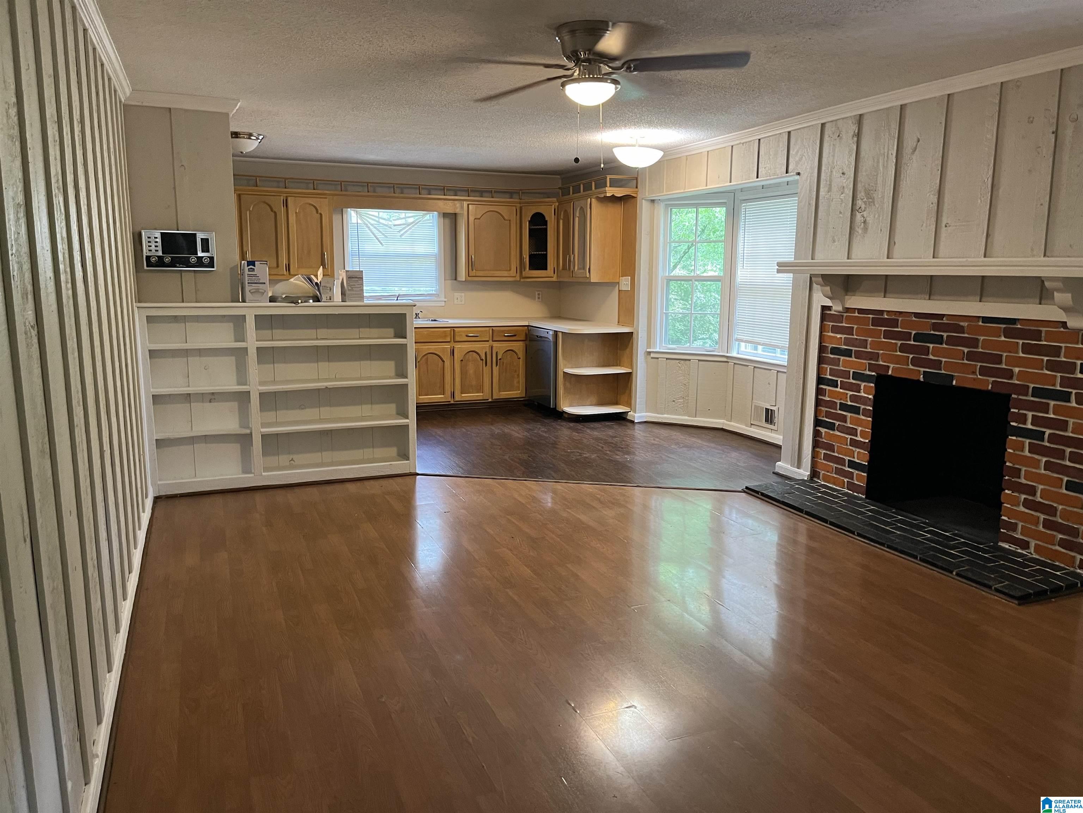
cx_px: 542
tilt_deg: -8.9
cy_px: 406
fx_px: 813
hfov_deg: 67.3
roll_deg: -0.9
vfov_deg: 53.1
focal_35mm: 26
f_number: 1.6
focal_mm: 5.1
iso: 320
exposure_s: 1/60
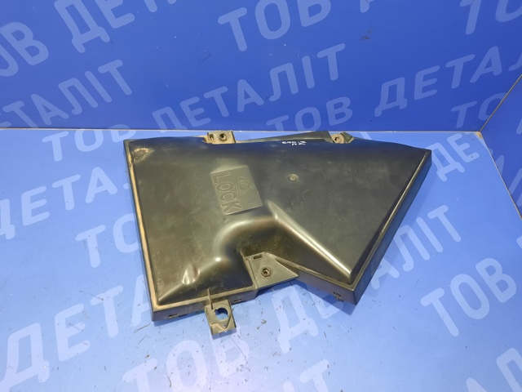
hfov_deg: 69.4
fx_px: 377
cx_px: 261
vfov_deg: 54.9
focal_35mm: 25
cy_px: 196
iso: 400
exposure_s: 1/25
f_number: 2
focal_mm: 4.6
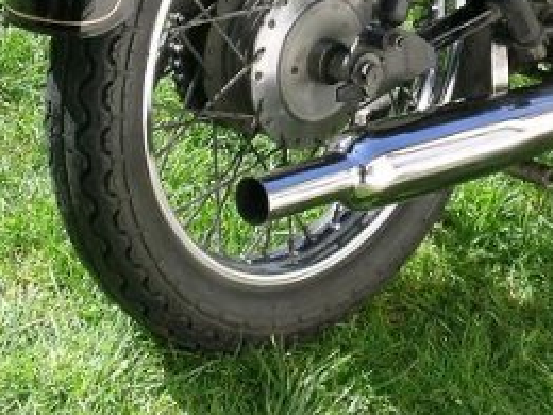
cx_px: 508
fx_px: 3003
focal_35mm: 188
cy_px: -126
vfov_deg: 7.8
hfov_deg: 10.5
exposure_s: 1/113
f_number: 5.9
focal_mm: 12.6
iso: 50
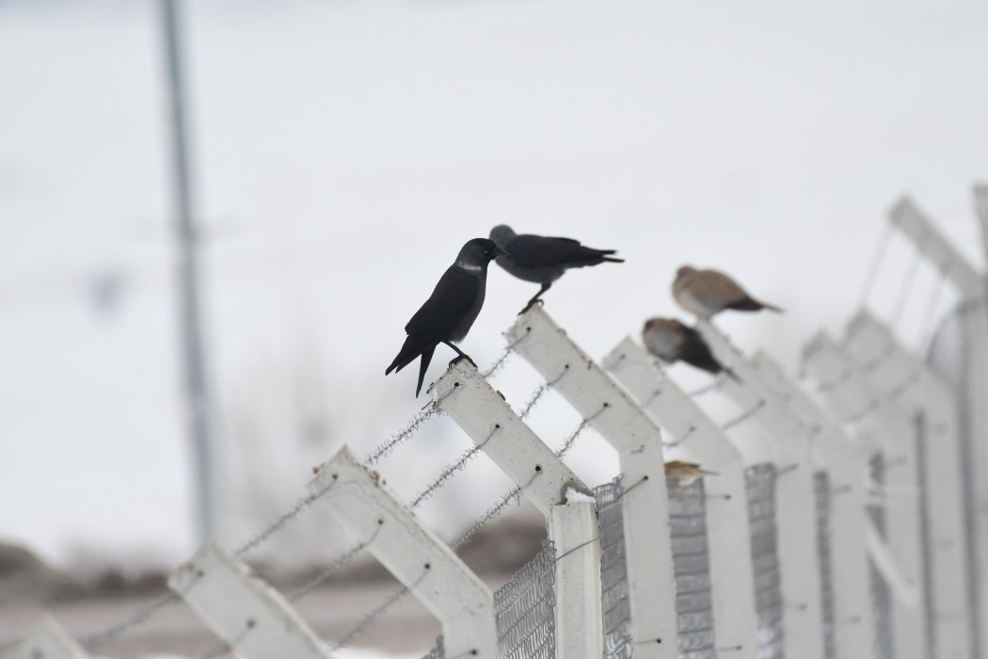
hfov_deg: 2.7
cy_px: 330
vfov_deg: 1.8
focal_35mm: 750
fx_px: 20582
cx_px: 494
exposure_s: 1/800
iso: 400
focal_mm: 500
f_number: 6.3
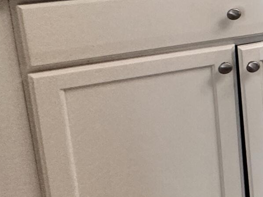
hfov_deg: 15.8
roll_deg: -4.8
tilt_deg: -12.5
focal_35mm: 70
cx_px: 609
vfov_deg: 19.6
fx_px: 532
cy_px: -48
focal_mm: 2.22
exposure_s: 1/120
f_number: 2.2
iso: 250
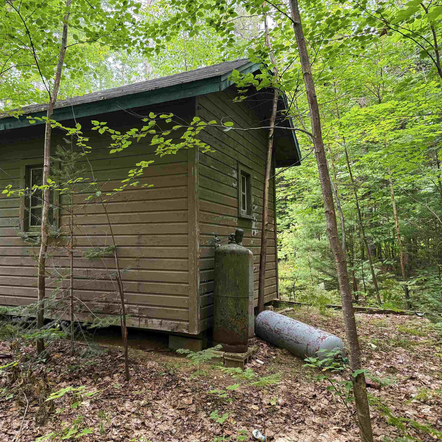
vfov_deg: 55.6
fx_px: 419
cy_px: 220
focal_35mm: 29
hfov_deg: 54.5
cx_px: 147
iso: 200
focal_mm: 6.76
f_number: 1.78
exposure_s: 1/197
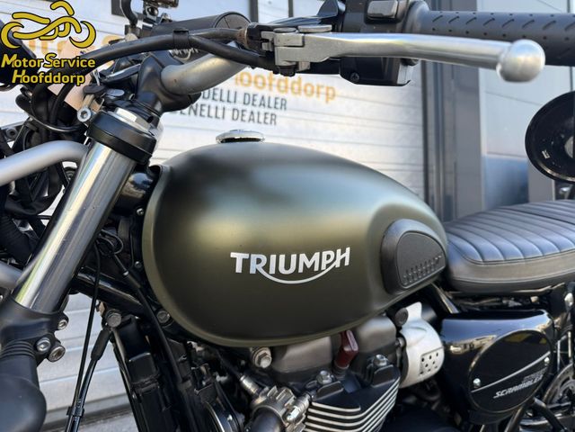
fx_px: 399
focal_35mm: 24
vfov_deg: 56.8
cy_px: 216
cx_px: 288
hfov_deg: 71.6
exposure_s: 1/535
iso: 100
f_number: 1.78
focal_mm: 6.76
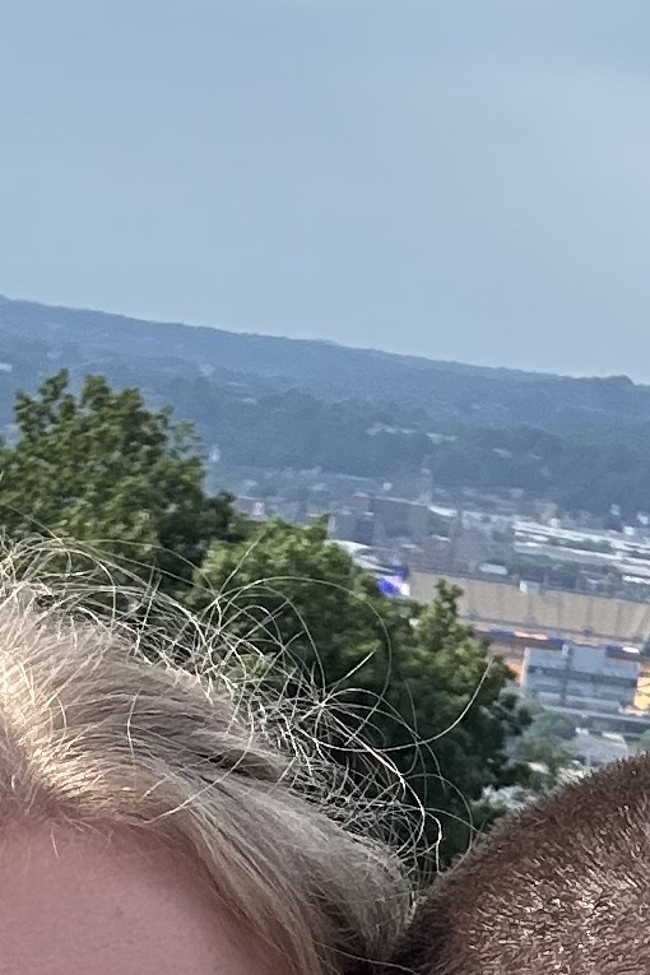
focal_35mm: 126
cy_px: 1294
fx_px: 3412
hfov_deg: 10.9
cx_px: 386
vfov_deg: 15.4
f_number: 1.9
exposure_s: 1/557
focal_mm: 2.69
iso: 25
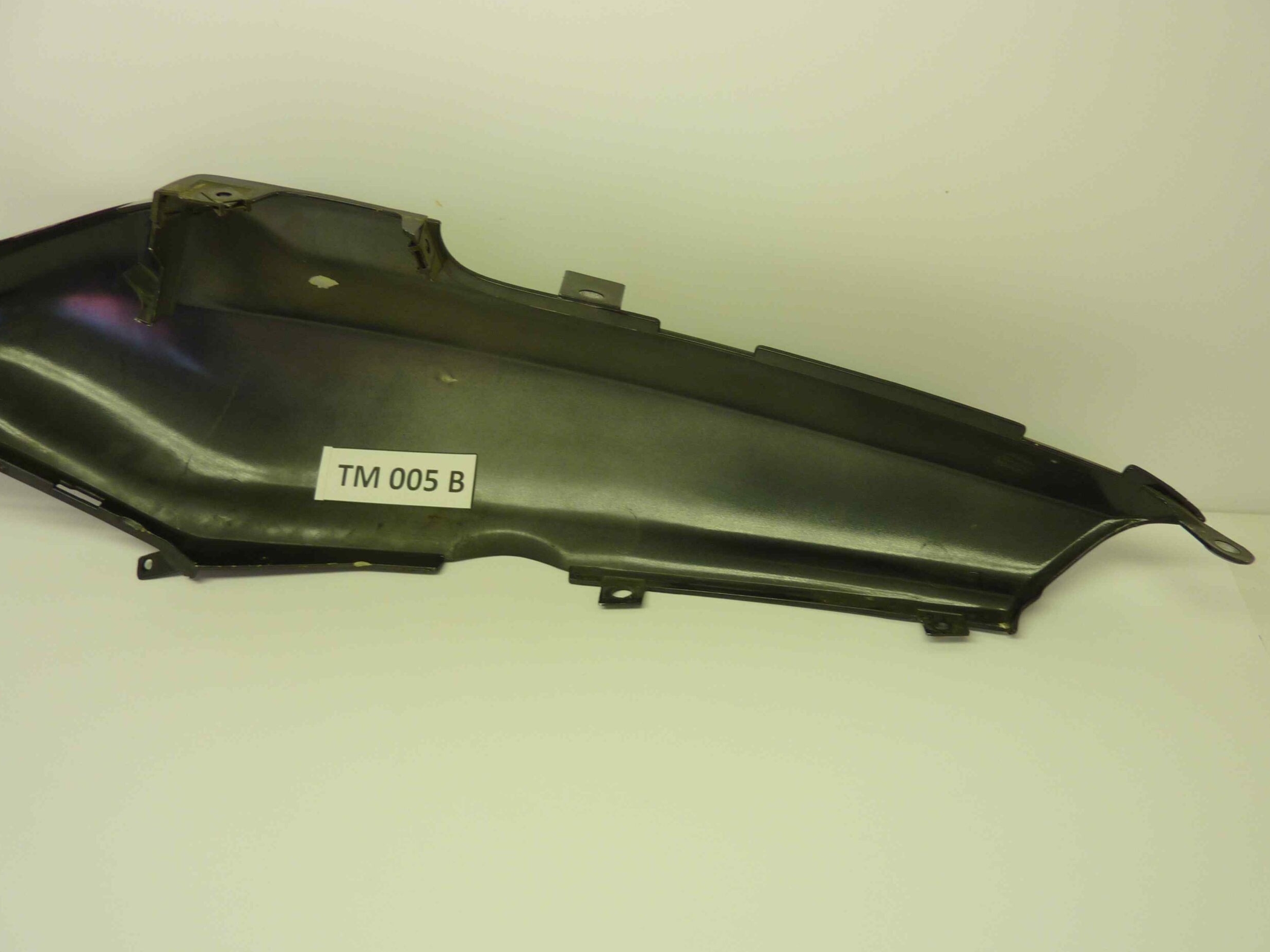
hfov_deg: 67.3
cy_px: 493
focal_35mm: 26
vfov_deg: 53.0
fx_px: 954
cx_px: 656
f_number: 3.3
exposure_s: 1/40
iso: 80
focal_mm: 4.1
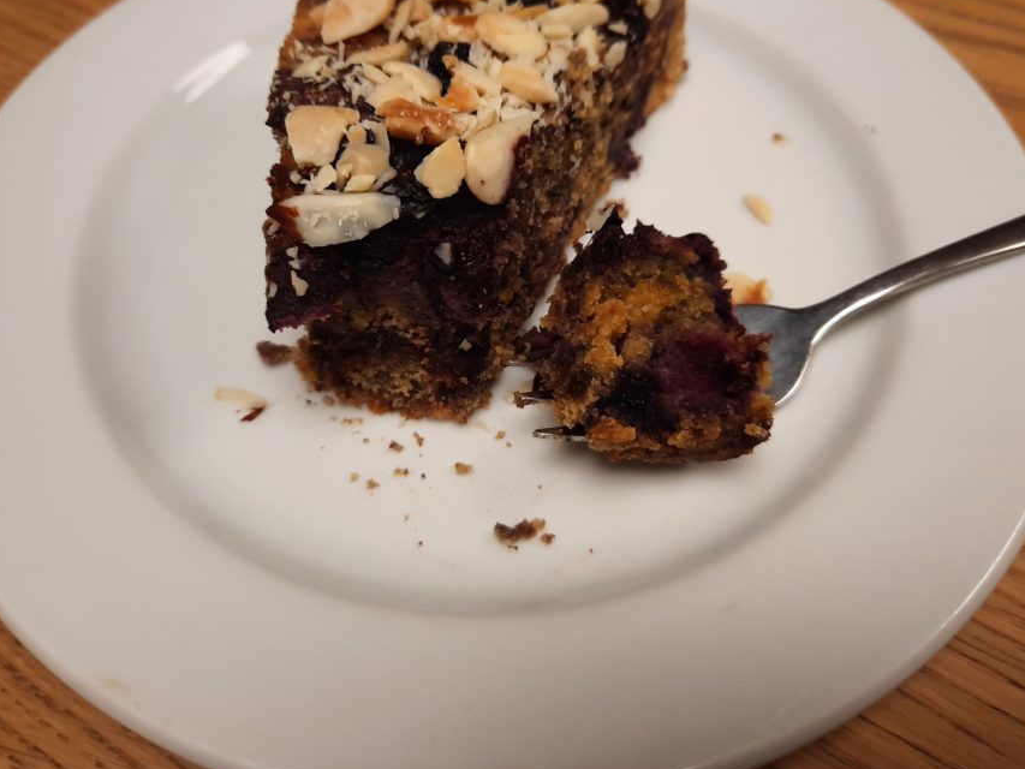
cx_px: 496
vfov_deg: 46.6
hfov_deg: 59.9
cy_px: 314
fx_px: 888
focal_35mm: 30
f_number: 2
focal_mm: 4.6
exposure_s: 1/50
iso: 50
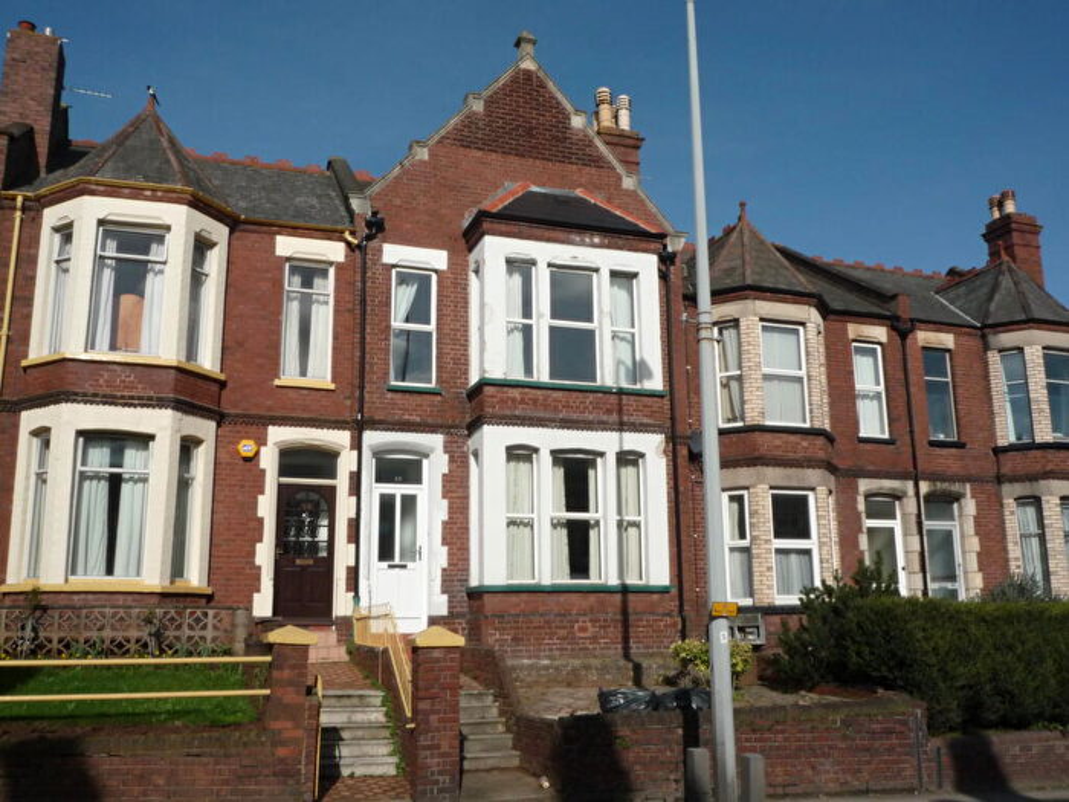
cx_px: 534
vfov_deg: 42.9
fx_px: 1019
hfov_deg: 55.4
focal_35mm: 33
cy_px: 401
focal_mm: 5.8
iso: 200
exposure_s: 1/1000
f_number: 8
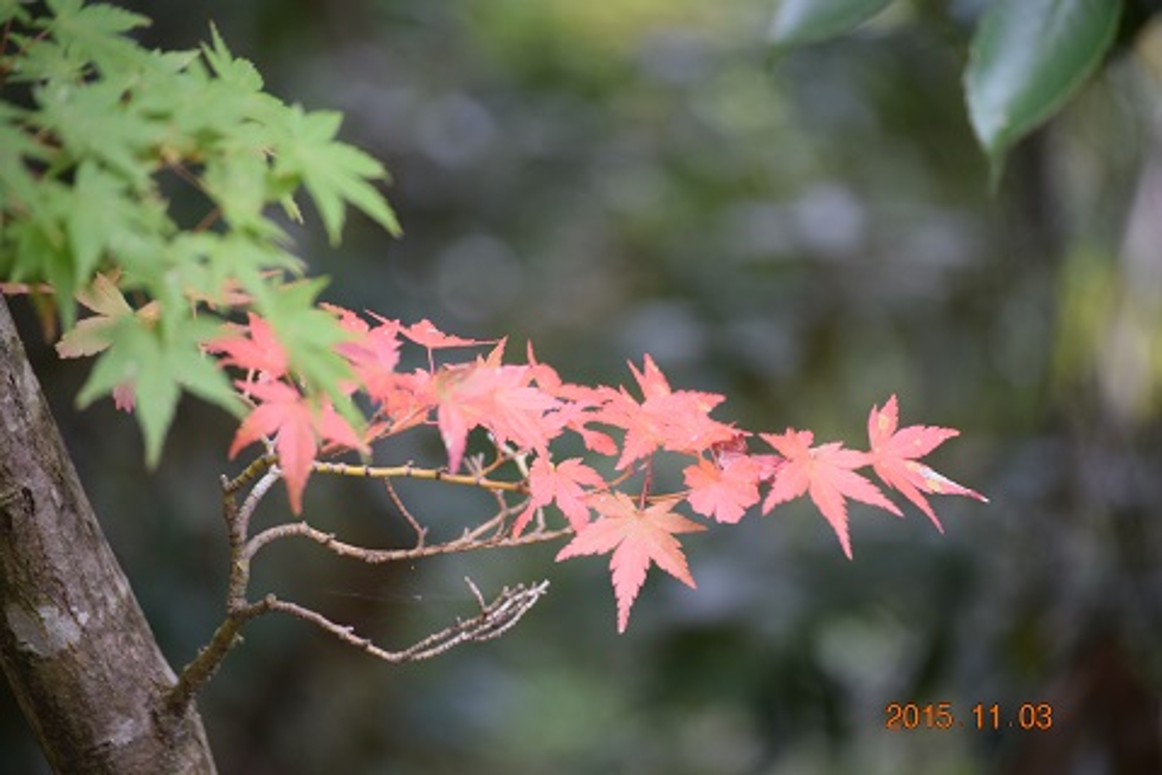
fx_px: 4938
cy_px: 388
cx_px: 581
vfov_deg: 9.0
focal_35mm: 153
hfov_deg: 13.4
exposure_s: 1/60
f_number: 4.5
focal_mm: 102
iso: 500
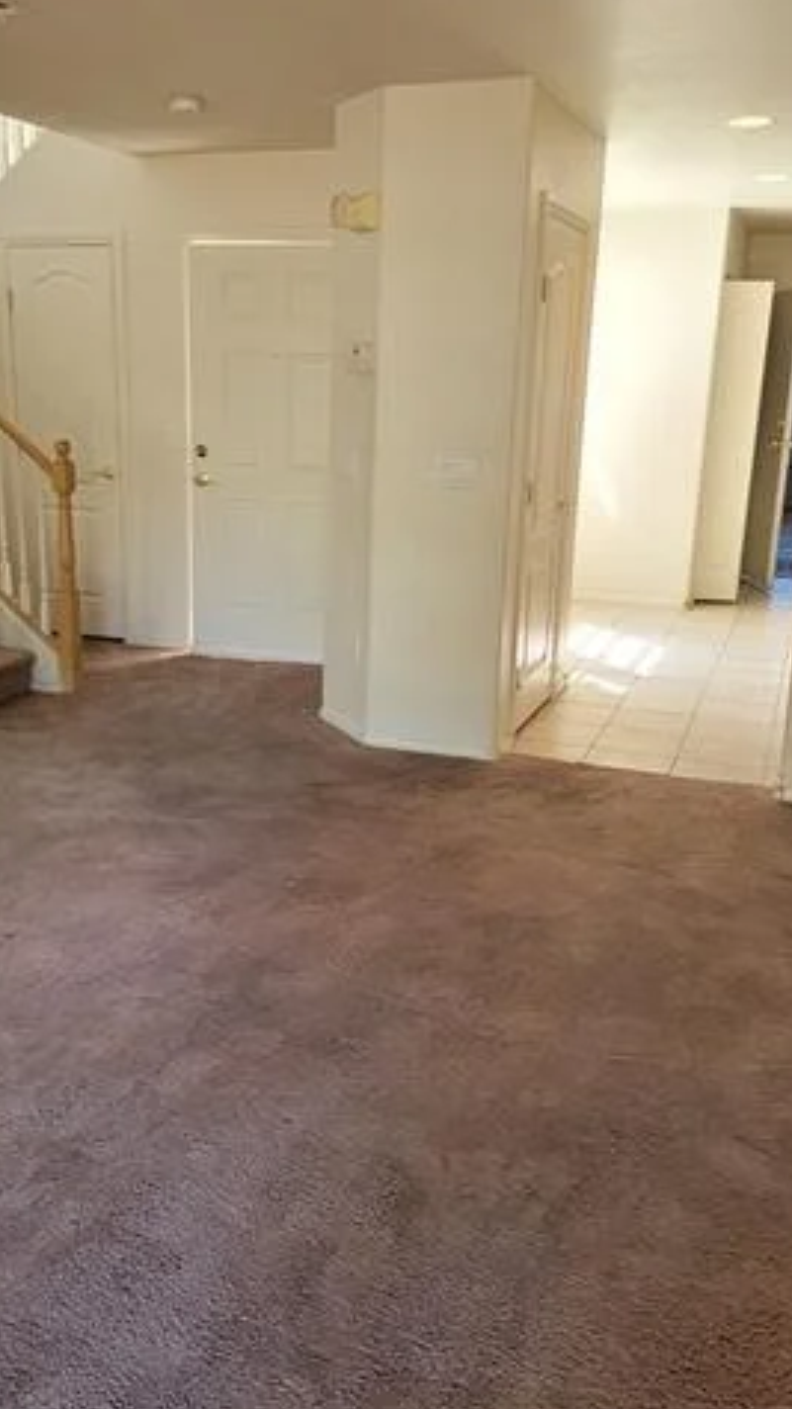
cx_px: 329
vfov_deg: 59.5
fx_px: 1233
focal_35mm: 33
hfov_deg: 35.5
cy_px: 694
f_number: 1.8
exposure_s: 1/119
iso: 320
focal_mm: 6.7
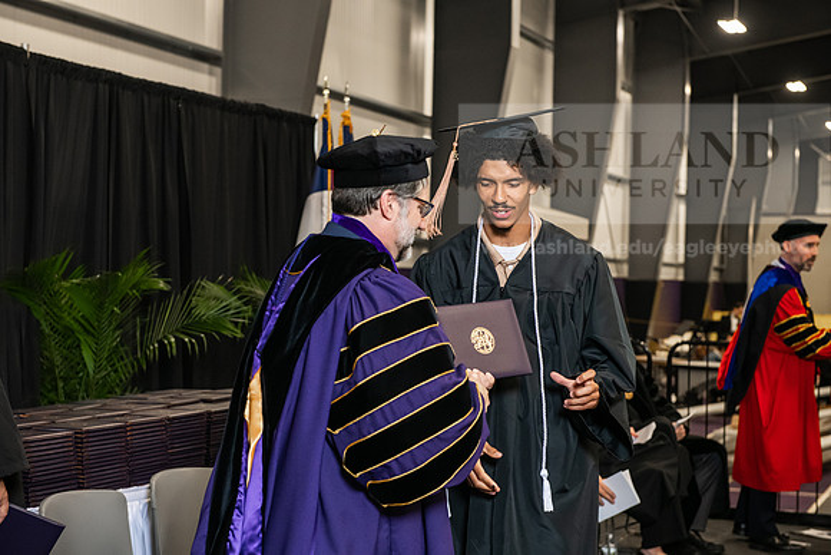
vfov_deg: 19.5
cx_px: 416
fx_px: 1616
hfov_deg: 28.8
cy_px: 278
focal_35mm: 70
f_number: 5
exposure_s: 1/200
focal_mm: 70
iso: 2500
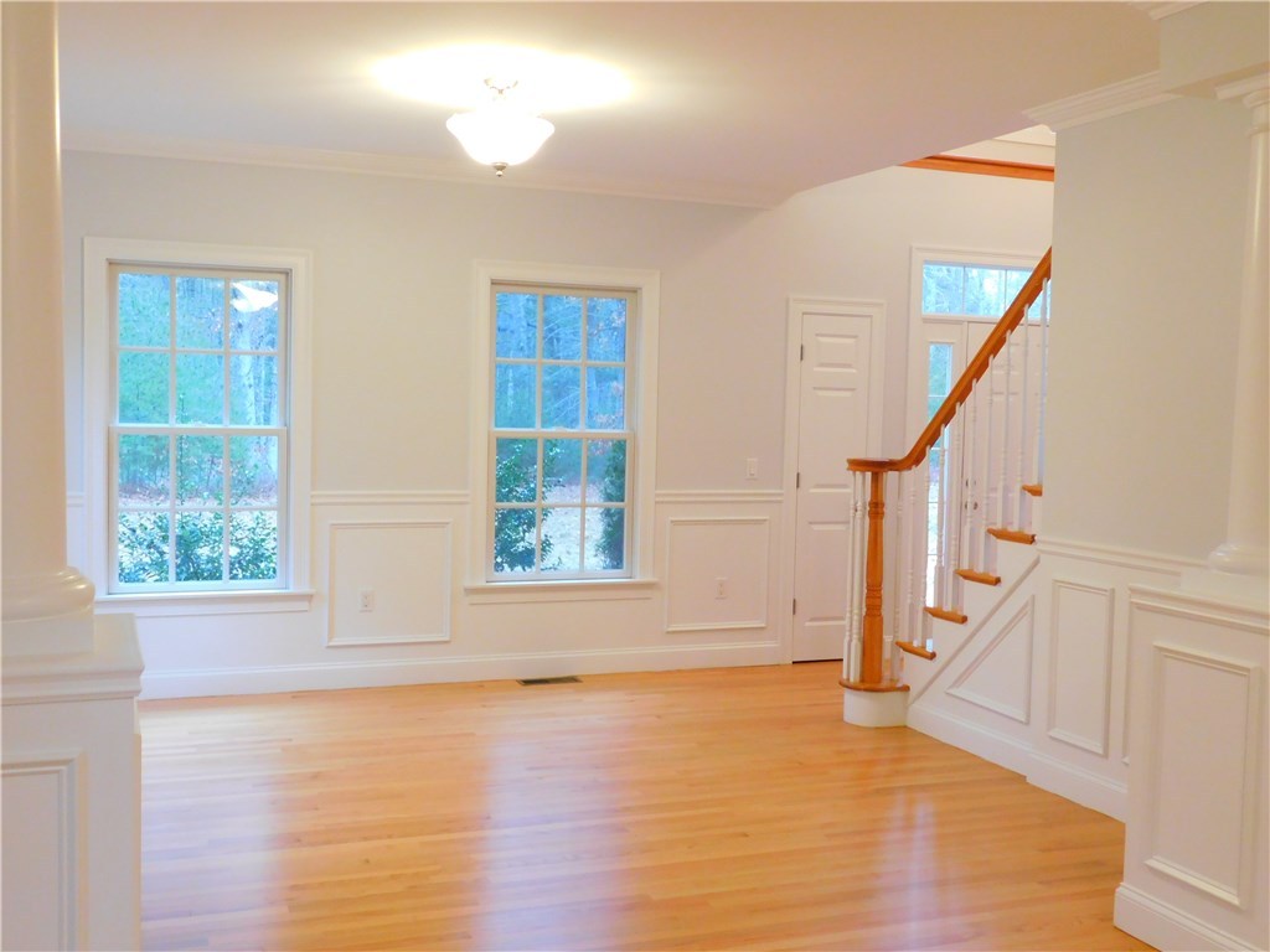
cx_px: 635
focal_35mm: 36
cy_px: 476
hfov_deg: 51.4
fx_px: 1321
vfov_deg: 39.7
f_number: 3.5
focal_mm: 6.3
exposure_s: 1/25
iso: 400
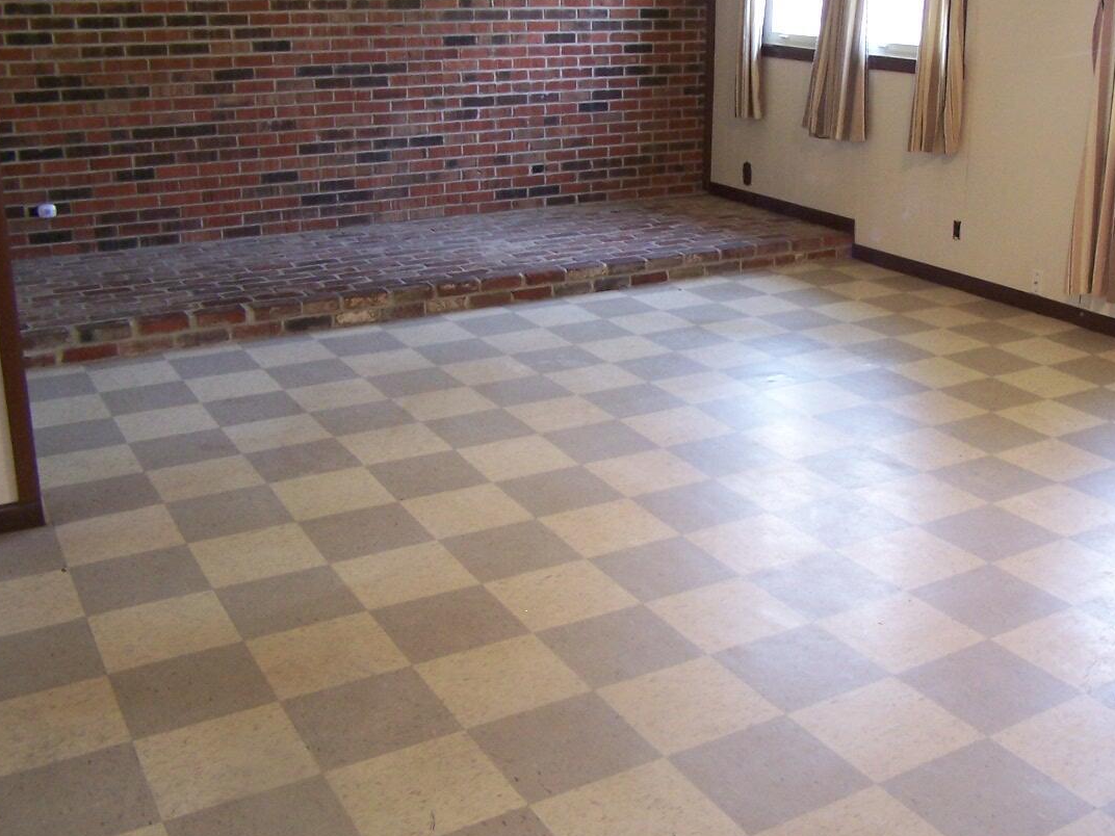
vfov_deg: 26.5
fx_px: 1772
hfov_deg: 34.5
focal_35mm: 55
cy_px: 315
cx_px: 777
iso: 140
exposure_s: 1/10
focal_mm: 6.3
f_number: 2.8
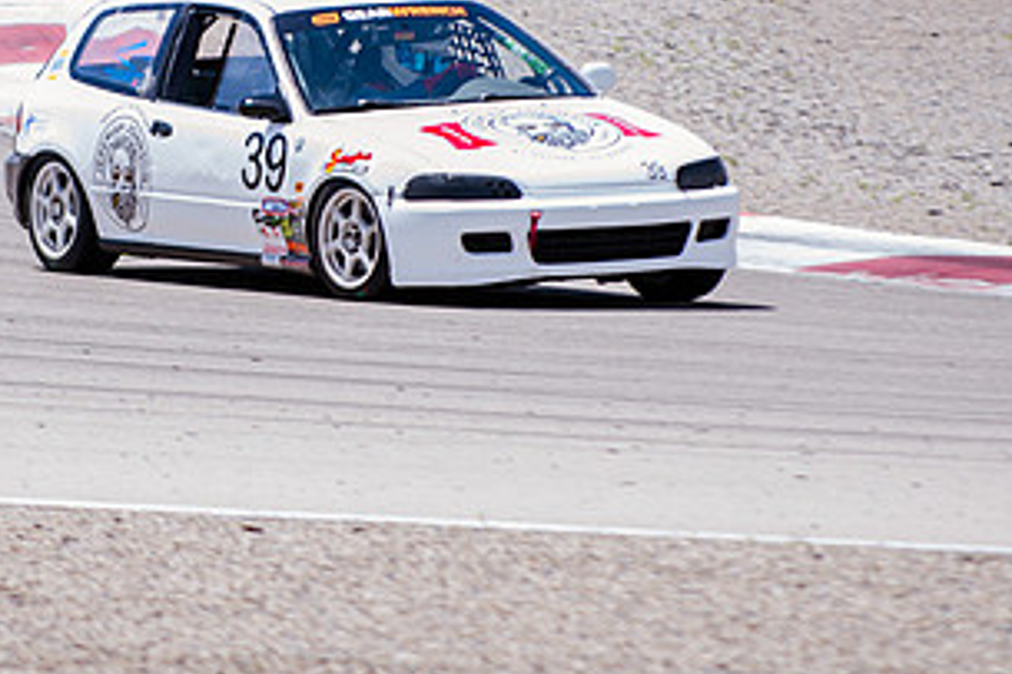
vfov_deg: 2.2
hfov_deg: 3.3
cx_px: 206
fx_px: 17363
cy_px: 88
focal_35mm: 618
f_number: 2.8
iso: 31
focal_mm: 200
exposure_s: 1/400
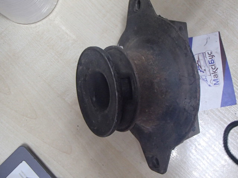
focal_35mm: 37
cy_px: 89
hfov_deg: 50.2
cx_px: 119
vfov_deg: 38.6
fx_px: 254
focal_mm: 6.64
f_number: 4.7
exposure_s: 1/40
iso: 800
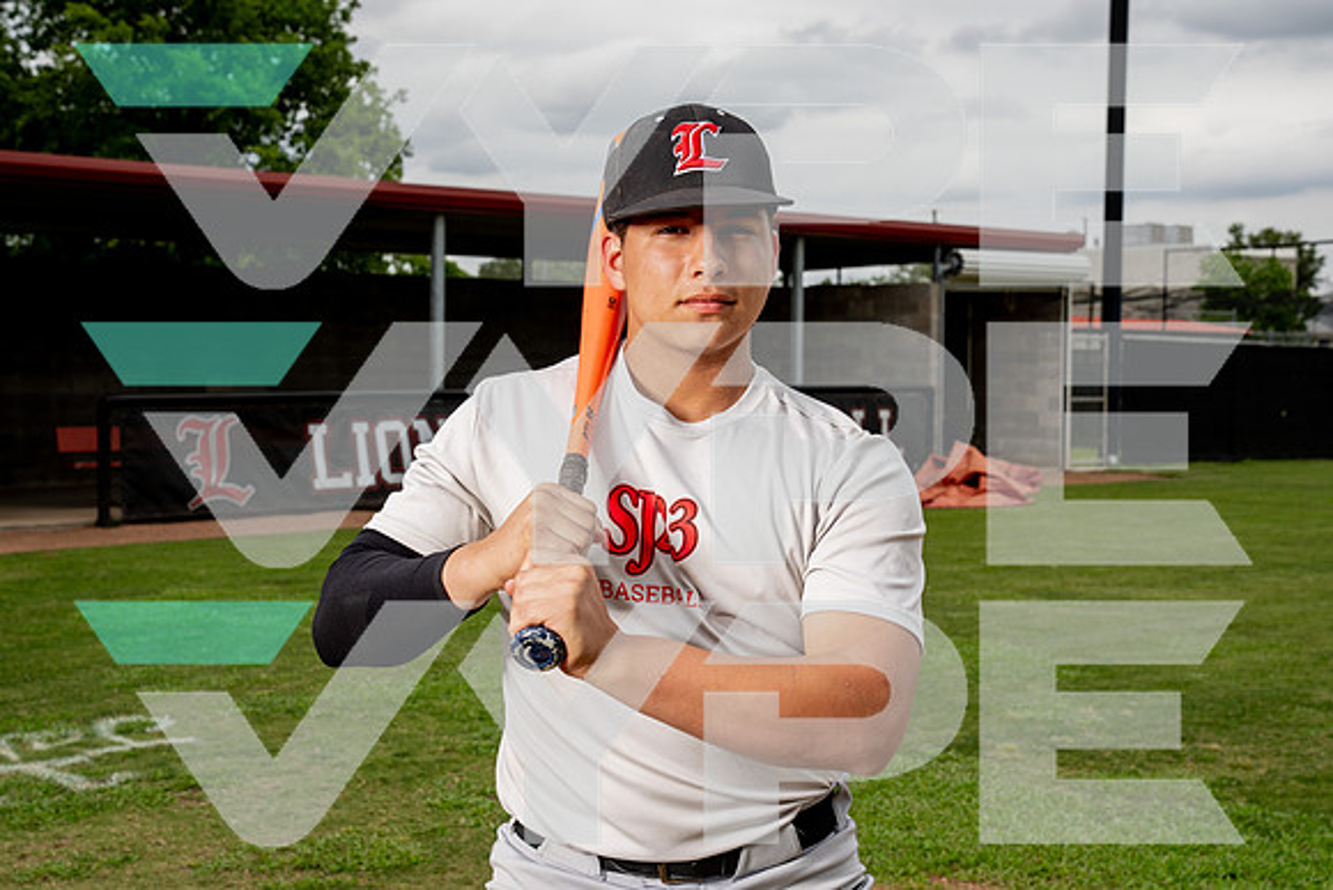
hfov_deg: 36.2
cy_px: 428
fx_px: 2039
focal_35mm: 55
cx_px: 649
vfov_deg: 24.6
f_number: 8
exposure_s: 1/250
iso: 50
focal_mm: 50
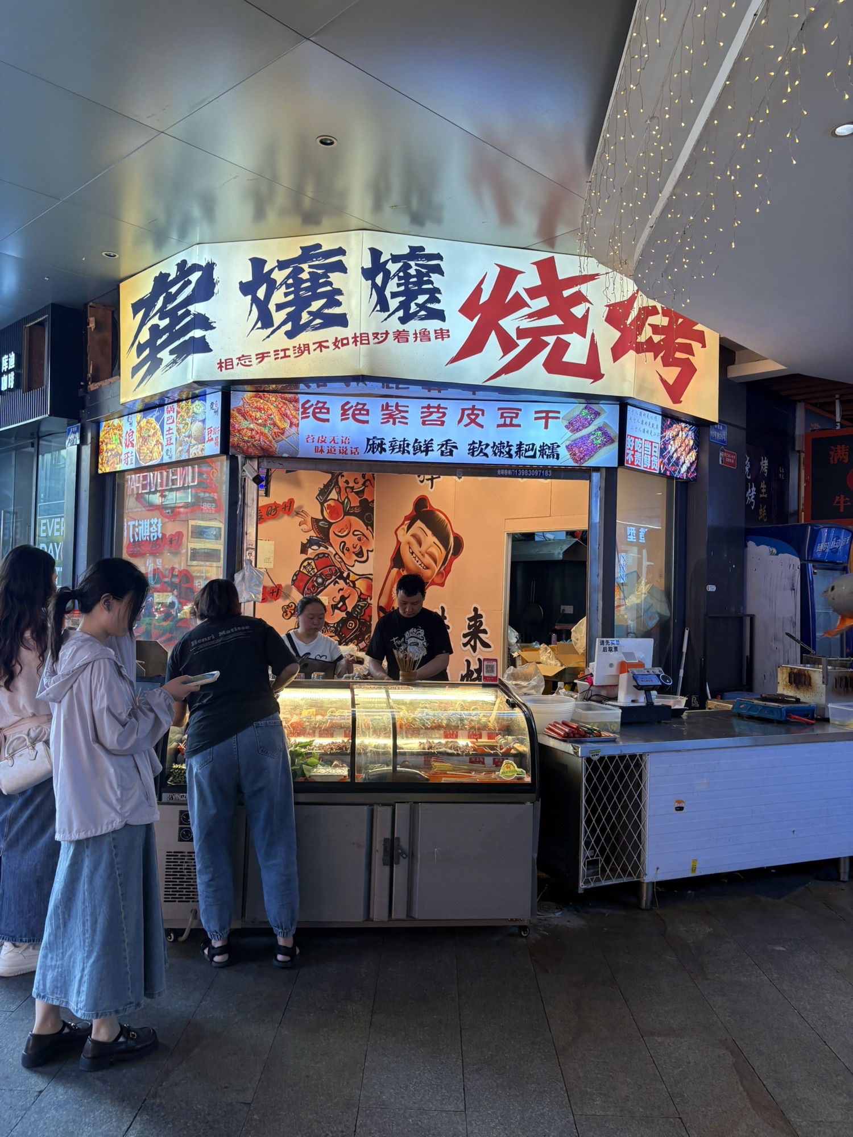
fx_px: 854
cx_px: 426
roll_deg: -1.8
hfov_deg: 53.1
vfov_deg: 67.3
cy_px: 568
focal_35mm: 26
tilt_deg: +1.8
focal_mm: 5.96
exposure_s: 1/100
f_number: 1.6
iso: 50
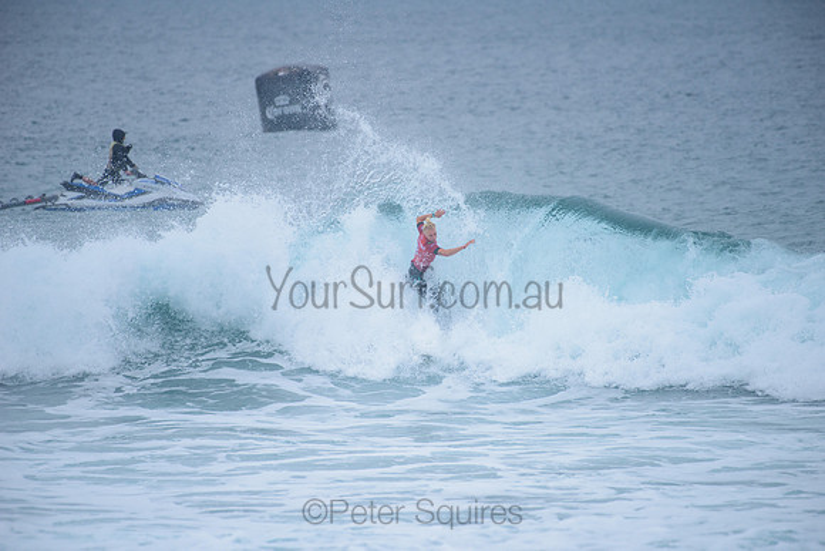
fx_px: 11460
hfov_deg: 4.1
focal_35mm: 500
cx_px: 412
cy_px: 276
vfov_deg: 2.8
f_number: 5.6
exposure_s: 1/2000
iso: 400
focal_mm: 500
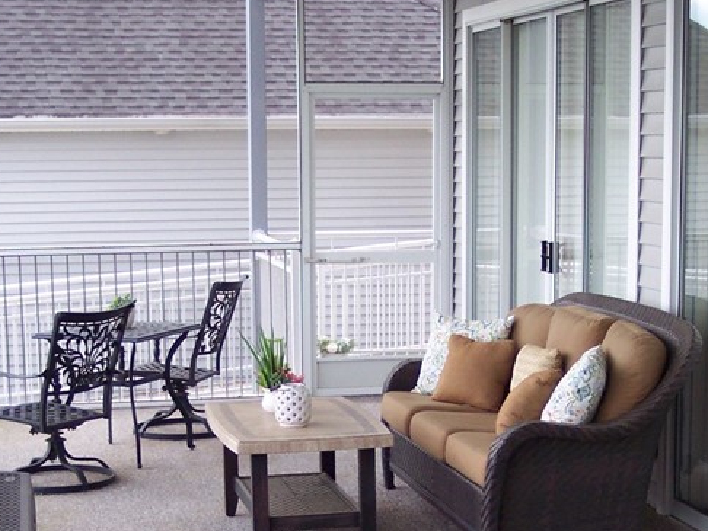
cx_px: 398
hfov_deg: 24.4
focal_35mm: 80
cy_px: 455
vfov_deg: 18.2
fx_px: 1637
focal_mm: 8
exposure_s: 1/180
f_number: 2.8
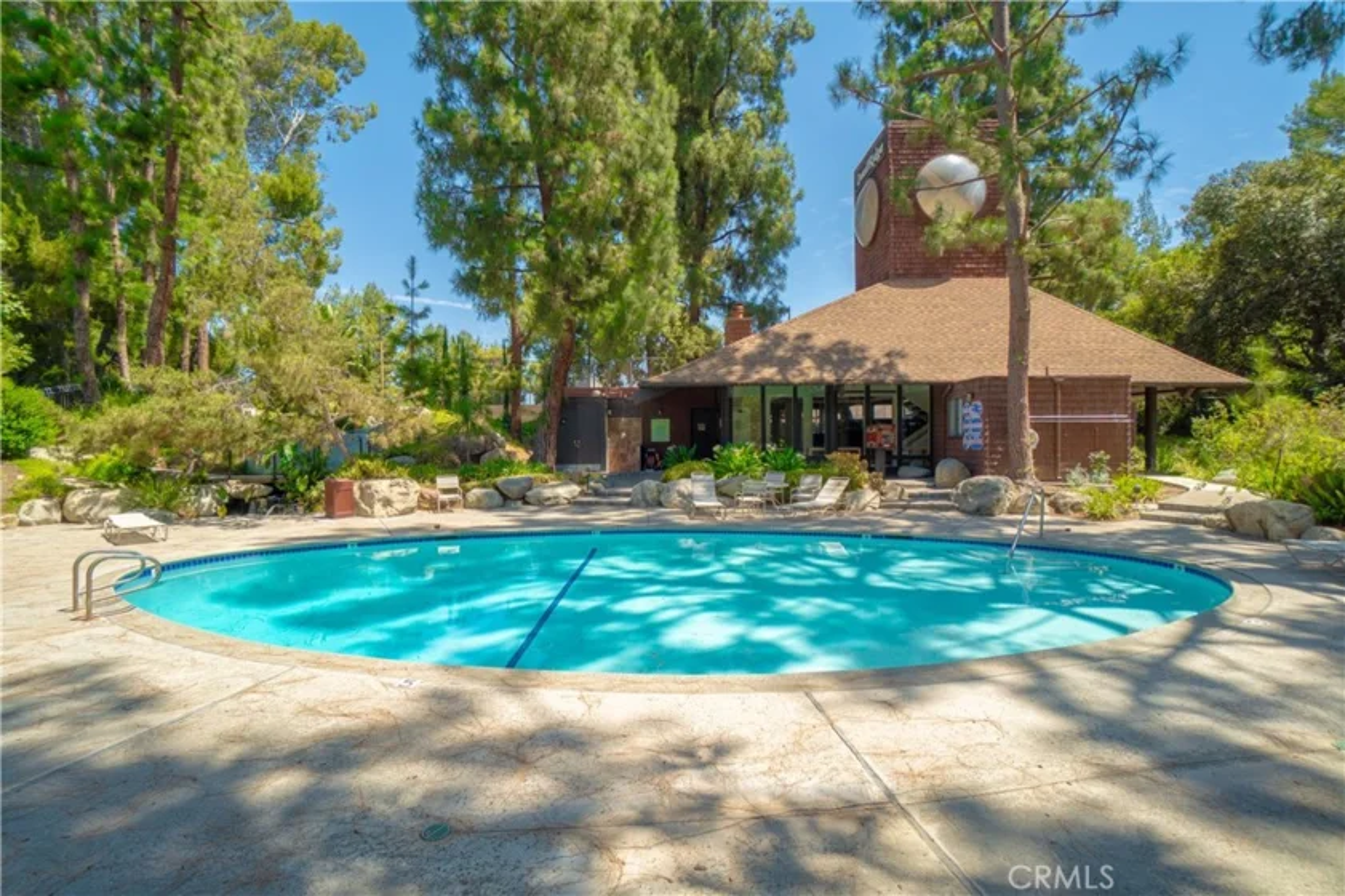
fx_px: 560
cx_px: 672
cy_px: 448
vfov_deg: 77.3
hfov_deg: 100.4
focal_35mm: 15
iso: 100
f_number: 7.1
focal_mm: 10
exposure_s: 1/200
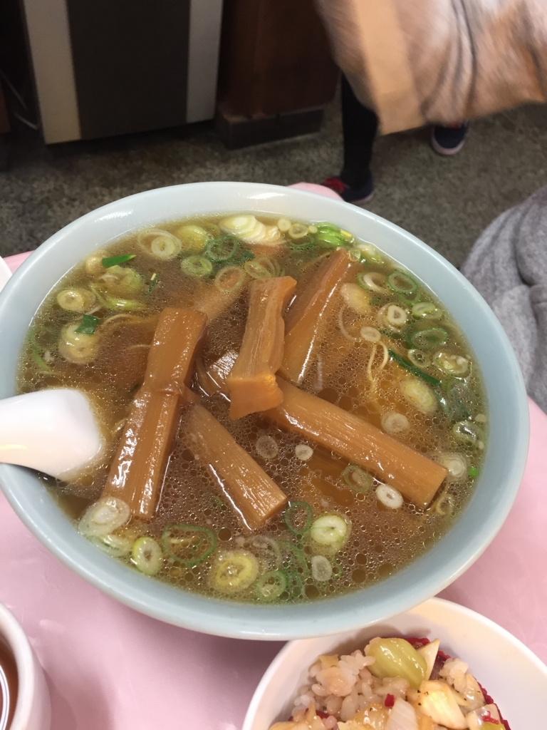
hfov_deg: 48.2
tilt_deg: -51.3
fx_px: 611
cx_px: 274
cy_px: 365
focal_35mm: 29
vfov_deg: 61.7
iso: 80
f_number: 2.2
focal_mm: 4.15
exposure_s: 1/30
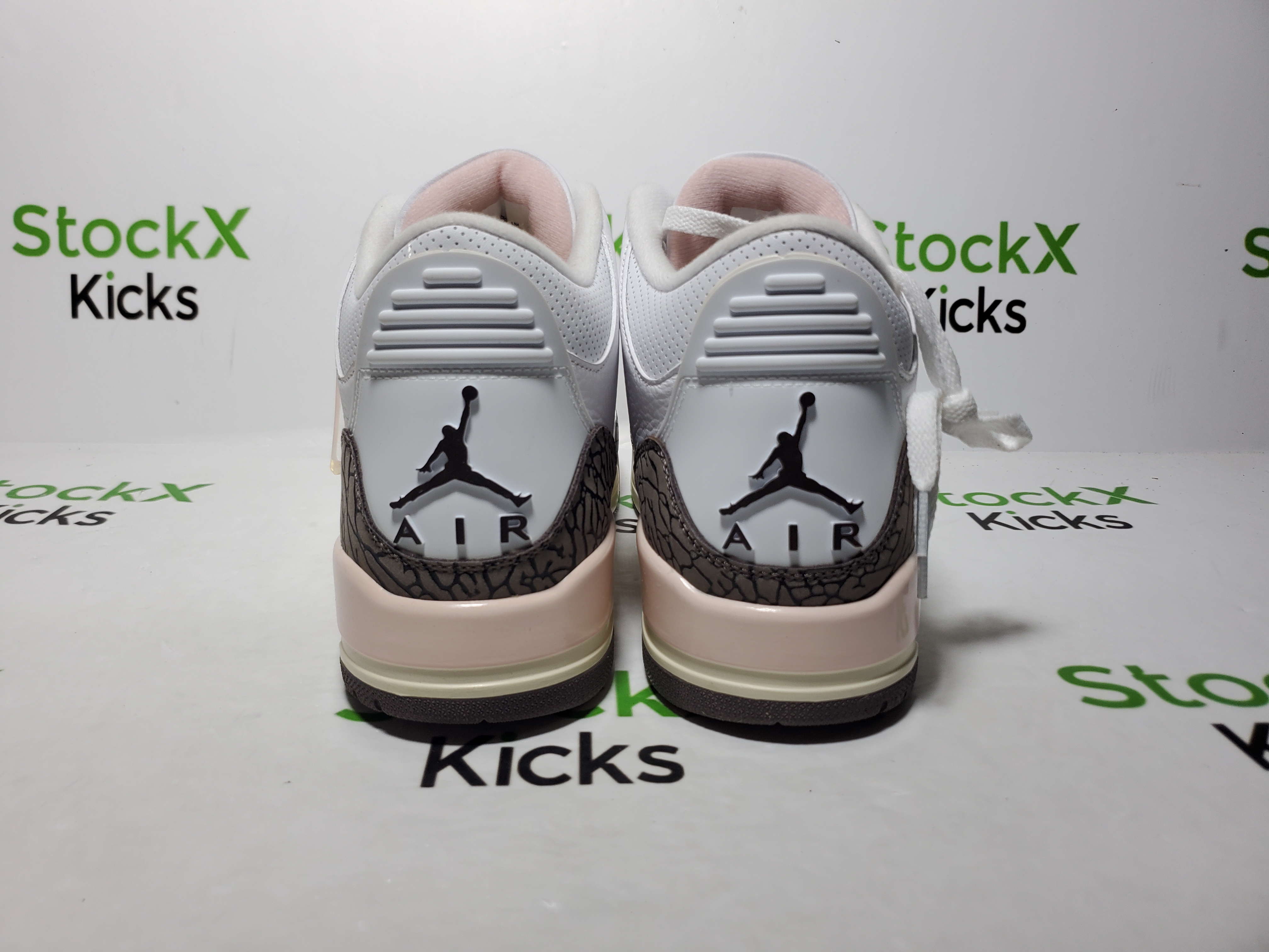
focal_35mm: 26
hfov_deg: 67.3
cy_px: 476
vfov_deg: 53.1
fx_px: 953
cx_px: 634
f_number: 1.5
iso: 50
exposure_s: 1/525
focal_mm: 4.3
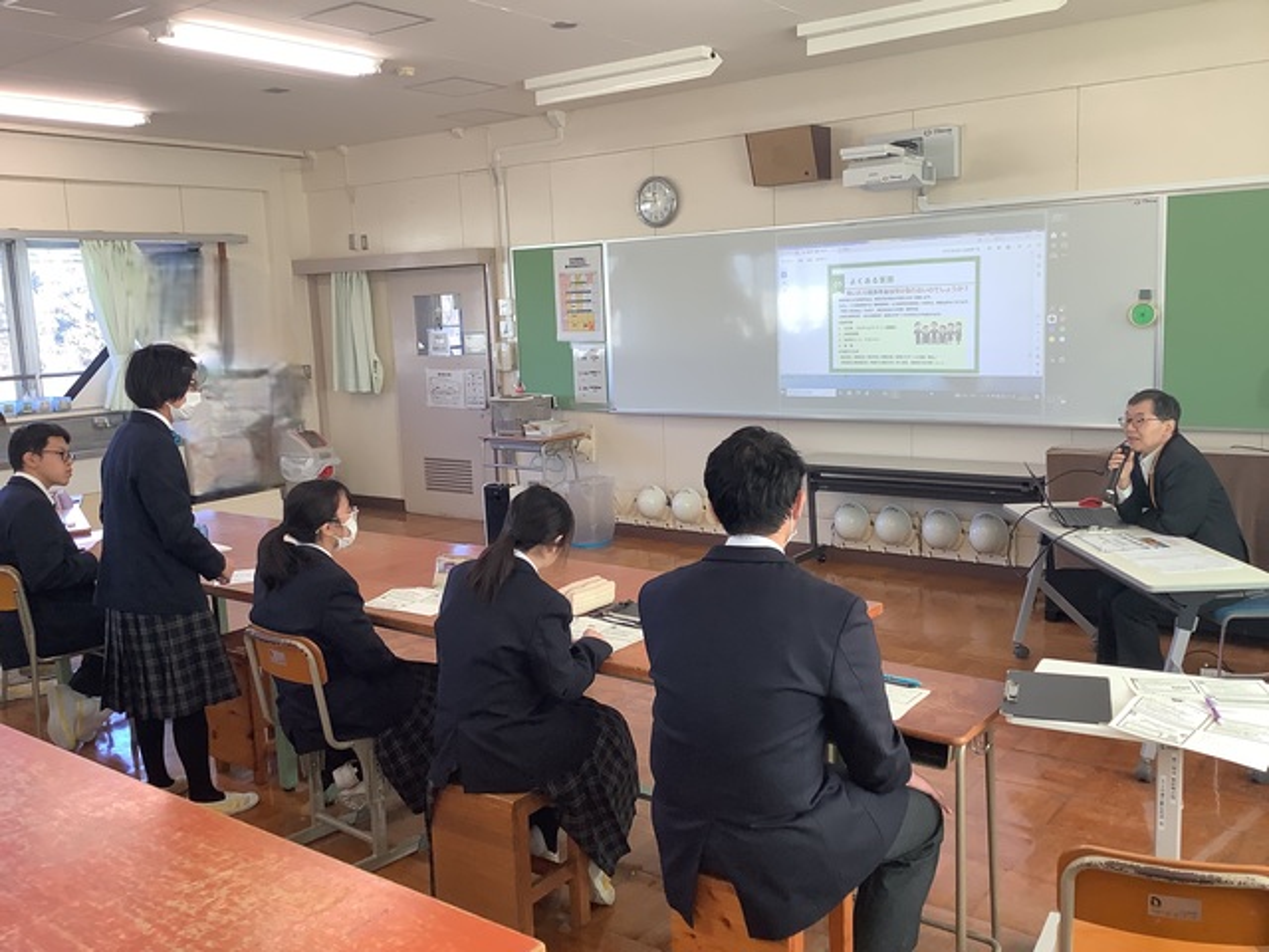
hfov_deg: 58.4
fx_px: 1136
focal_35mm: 31
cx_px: 634
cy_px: 476
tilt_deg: -9.3
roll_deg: +2.7
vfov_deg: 45.4
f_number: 2.4
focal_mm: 3.3
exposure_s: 1/120
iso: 64
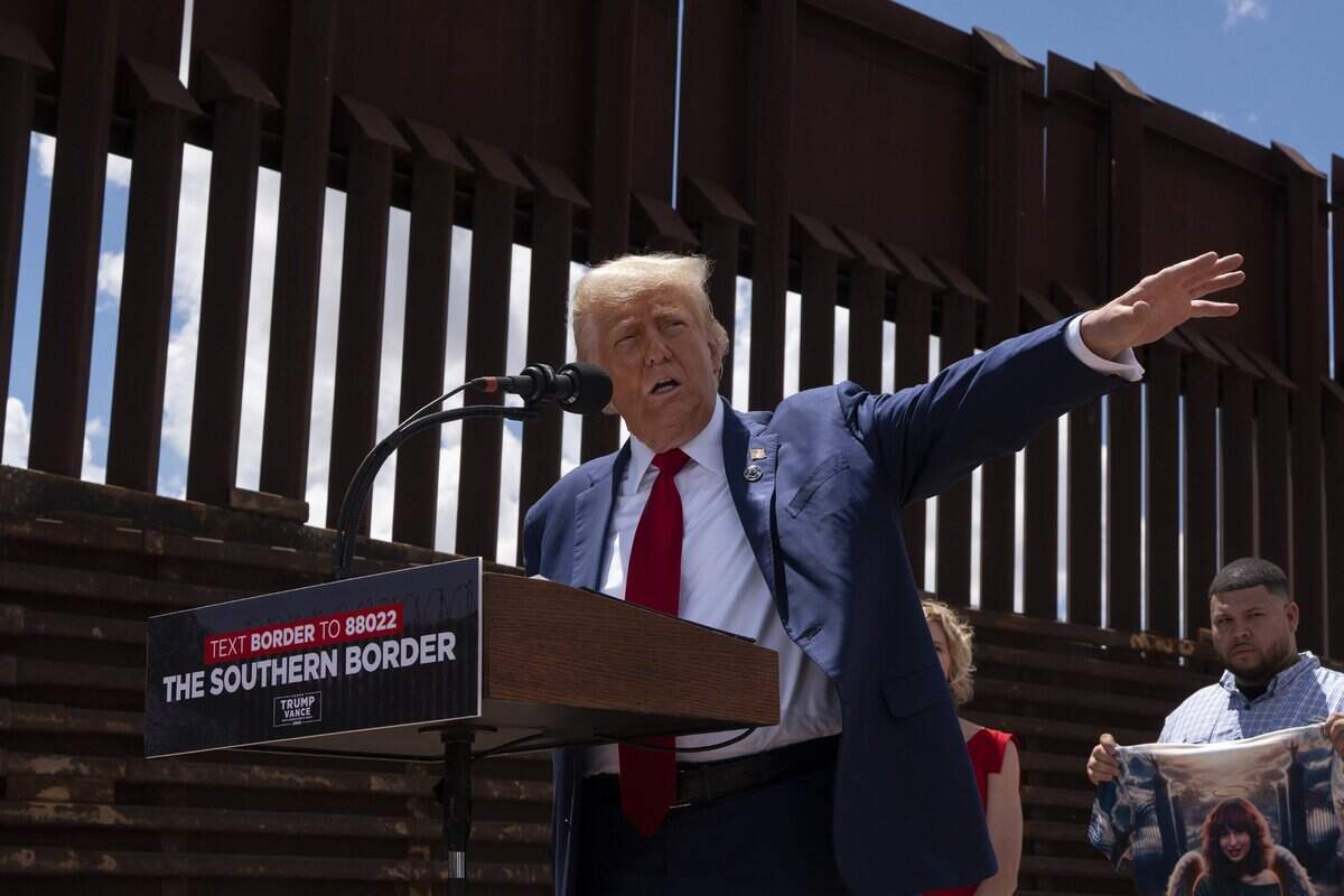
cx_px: 672
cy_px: 448
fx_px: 2613
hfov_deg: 28.8
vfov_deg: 19.5
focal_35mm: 70
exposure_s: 1/250
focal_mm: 70
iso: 100
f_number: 11
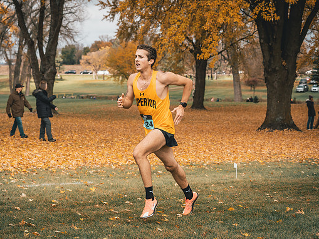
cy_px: 119
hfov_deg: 21.3
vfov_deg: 16.1
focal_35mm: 92
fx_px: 848
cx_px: 145
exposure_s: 1/1000
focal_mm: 84
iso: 400
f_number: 6.3
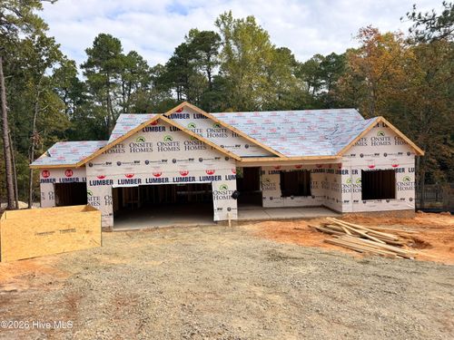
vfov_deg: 56.8
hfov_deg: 71.6
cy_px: 170
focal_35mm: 24
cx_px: 227
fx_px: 315
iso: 80
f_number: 1.78
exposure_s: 1/2907
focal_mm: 6.76
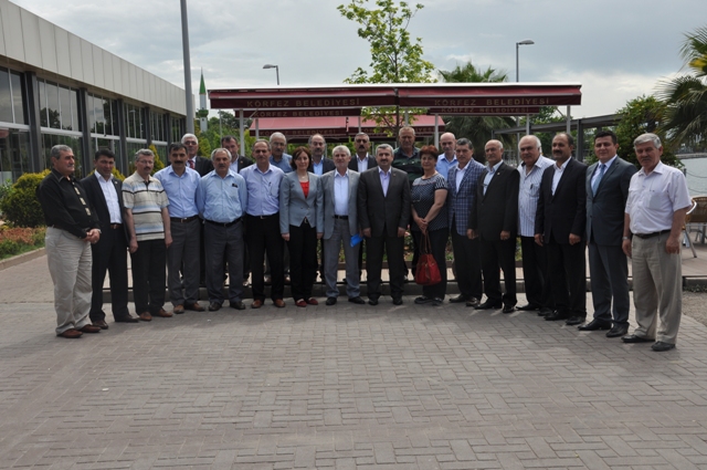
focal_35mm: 38
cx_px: 354
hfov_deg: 51.3
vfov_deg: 35.4
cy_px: 235
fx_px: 736
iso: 200
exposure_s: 1/200
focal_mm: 25
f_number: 11
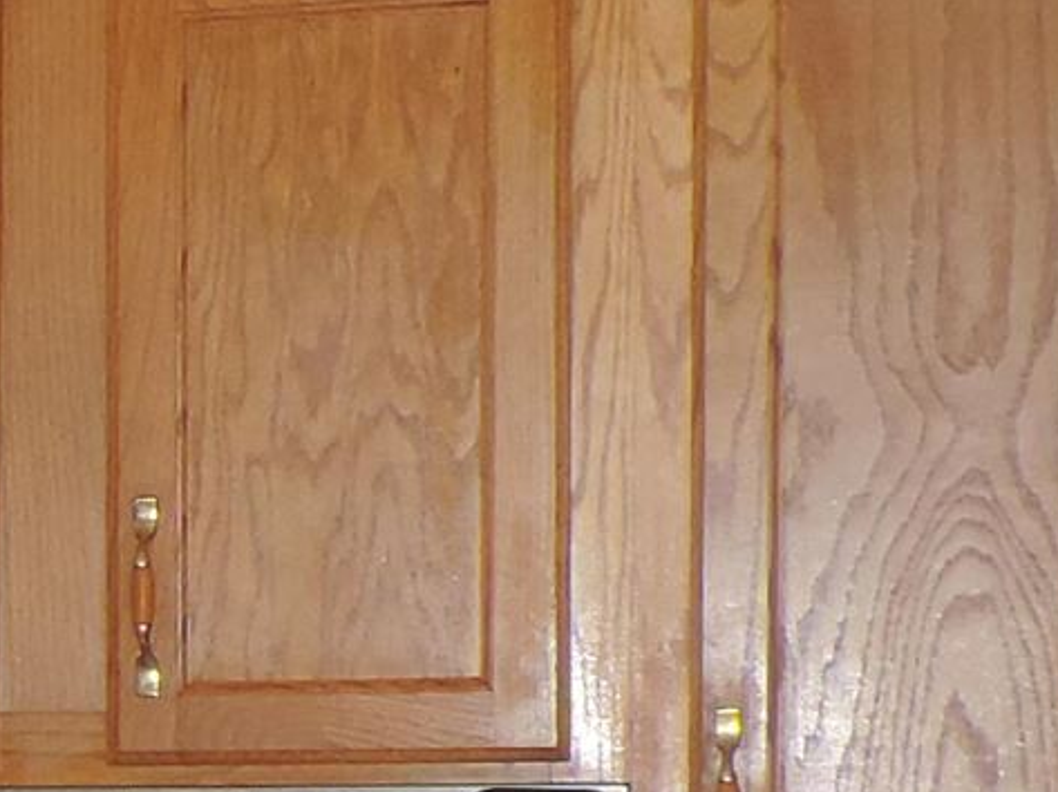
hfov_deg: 11.6
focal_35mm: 156
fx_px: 4764
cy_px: 890
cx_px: -953
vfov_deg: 9.4
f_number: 3
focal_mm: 4.3
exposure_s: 1/30
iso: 200
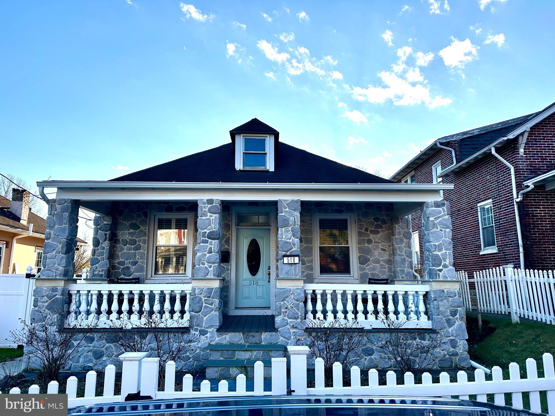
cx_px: 278
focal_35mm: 24
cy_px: 208
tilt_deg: +10.2
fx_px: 385
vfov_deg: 56.8
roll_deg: -0.8
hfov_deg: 71.6
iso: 80
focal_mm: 6.86
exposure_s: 1/3058
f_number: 1.78
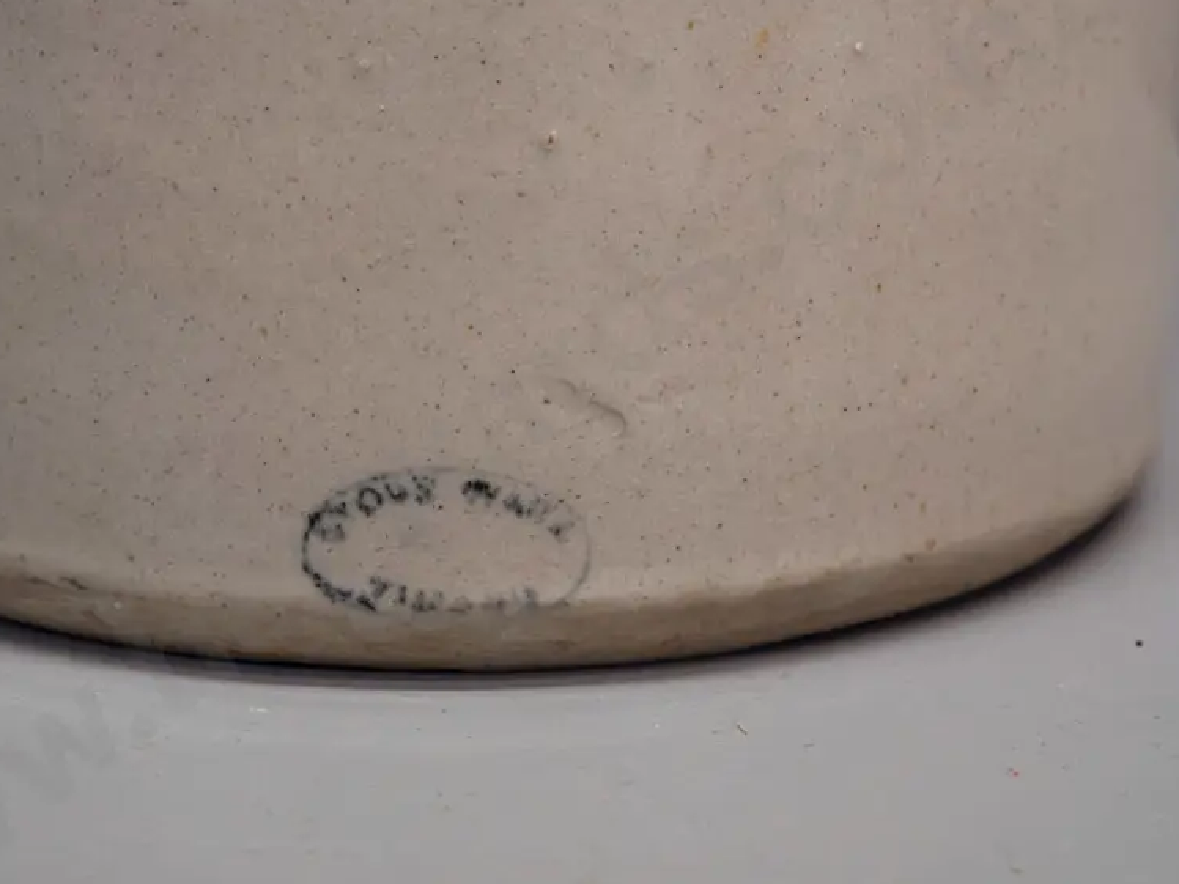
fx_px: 2793
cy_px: 462
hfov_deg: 23.8
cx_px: 445
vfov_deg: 18.0
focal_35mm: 82
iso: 2500
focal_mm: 30
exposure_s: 1/160
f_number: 5.6
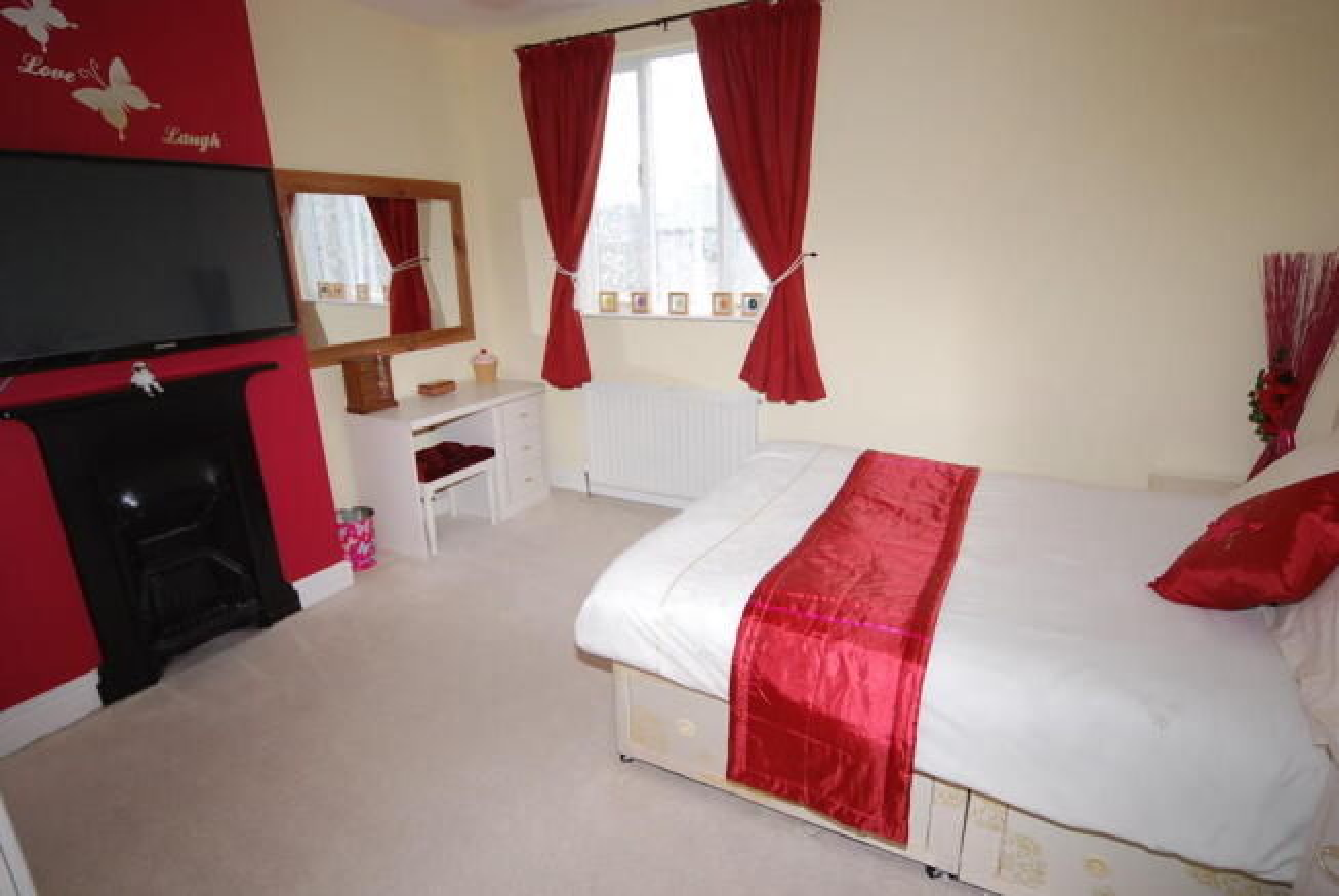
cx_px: 670
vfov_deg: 67.5
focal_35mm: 18
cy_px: 448
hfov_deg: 89.9
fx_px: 670
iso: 200
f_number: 4.5
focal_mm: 12
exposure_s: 1/60
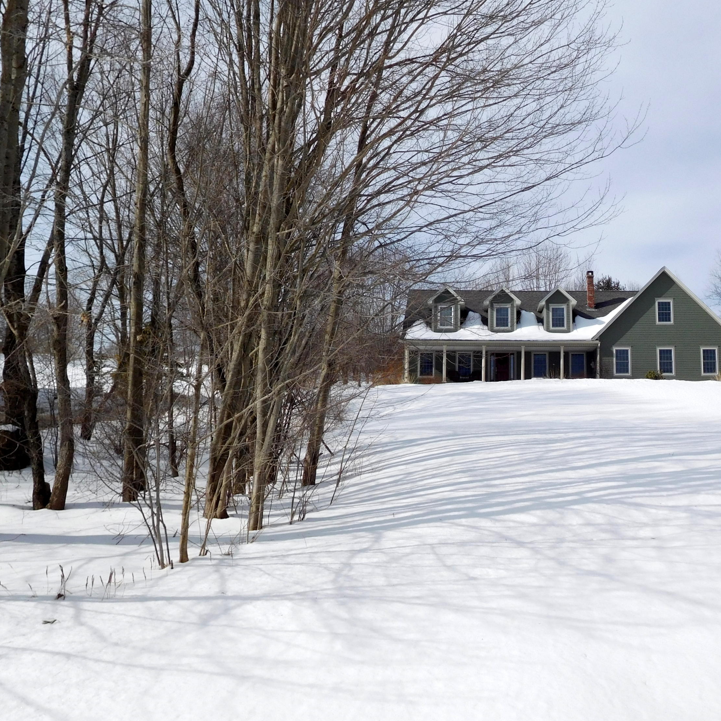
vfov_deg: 54.0
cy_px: 359
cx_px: 483
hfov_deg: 53.0
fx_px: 707
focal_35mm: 30
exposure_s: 1/640
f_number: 6.8
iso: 125
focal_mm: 4.5
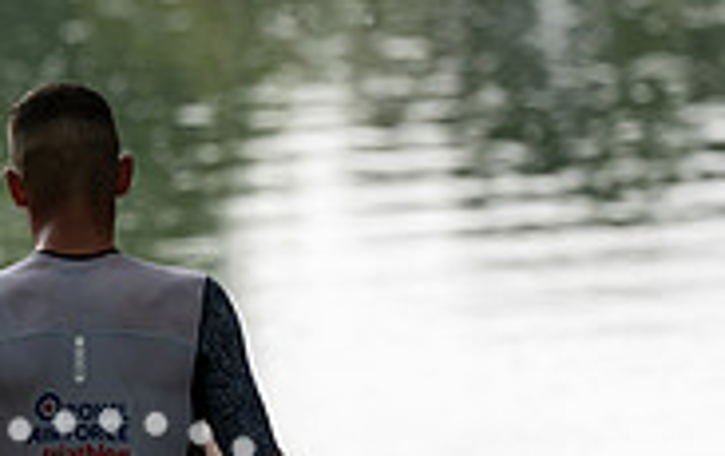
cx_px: 178
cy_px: 444
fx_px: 8905
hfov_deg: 4.7
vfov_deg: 2.9
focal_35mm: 450
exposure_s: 1/1000
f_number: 3.5
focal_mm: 180
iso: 1000
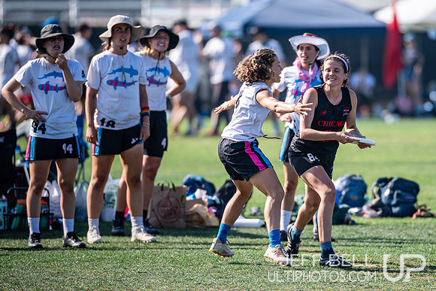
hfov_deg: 4.4
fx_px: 5654
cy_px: 139
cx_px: 331
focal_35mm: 467
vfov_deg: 2.9
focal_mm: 300
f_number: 3.2
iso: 140
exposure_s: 1/1600
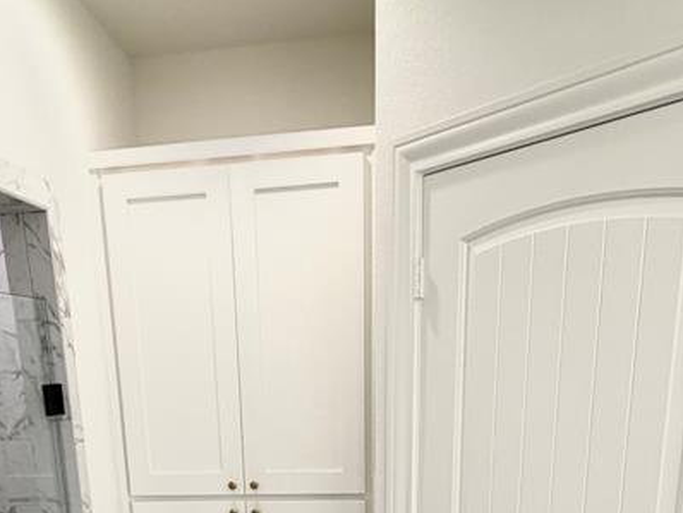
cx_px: 273
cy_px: 546
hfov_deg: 51.0
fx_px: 711
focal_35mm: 36
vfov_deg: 34.9
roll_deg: +2.8
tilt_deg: -15.7
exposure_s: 1/120
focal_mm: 2.22
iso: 250
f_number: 2.2
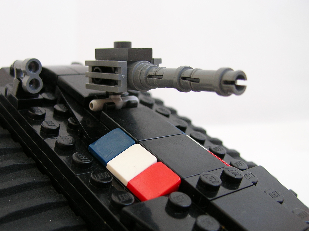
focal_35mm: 45
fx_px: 401
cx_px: 133
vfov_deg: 32.0
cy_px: 139
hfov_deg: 42.0
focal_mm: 6
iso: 50
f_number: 2.7
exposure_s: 1/10
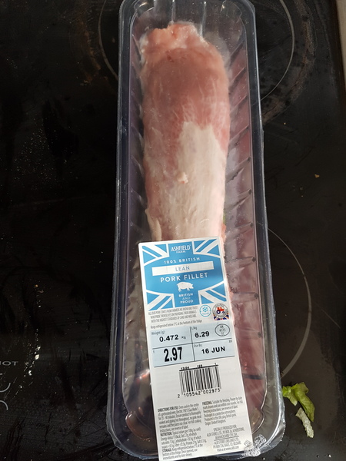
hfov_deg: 53.1
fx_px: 347
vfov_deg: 67.3
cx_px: 173
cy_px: 230
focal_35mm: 26
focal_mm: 4.2
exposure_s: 1/50
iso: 80
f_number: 1.7
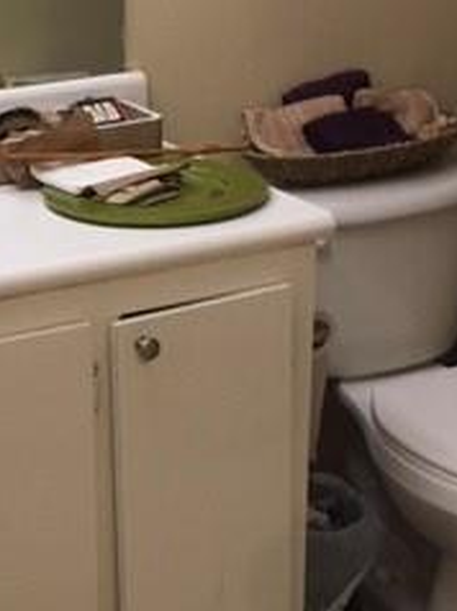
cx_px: 15
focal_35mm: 78
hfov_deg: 18.4
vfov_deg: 25.0
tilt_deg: -16.9
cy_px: 244
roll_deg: +1.0
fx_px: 1375
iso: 125
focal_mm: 4.15
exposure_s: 1/30
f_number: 2.2
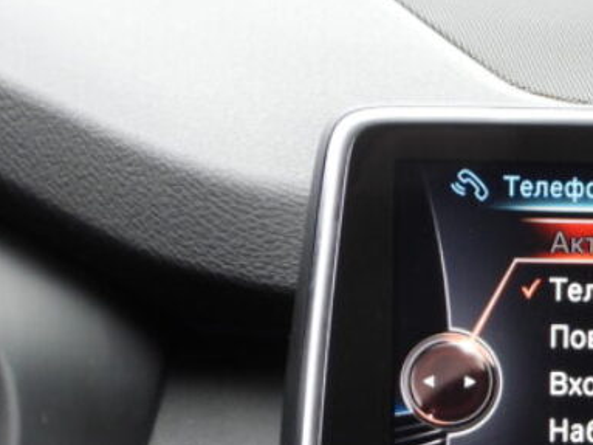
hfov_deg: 10.3
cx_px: 866
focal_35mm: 186
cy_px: 451
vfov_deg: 7.9
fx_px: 3185
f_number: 3.2
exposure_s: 1/30
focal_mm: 9
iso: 160
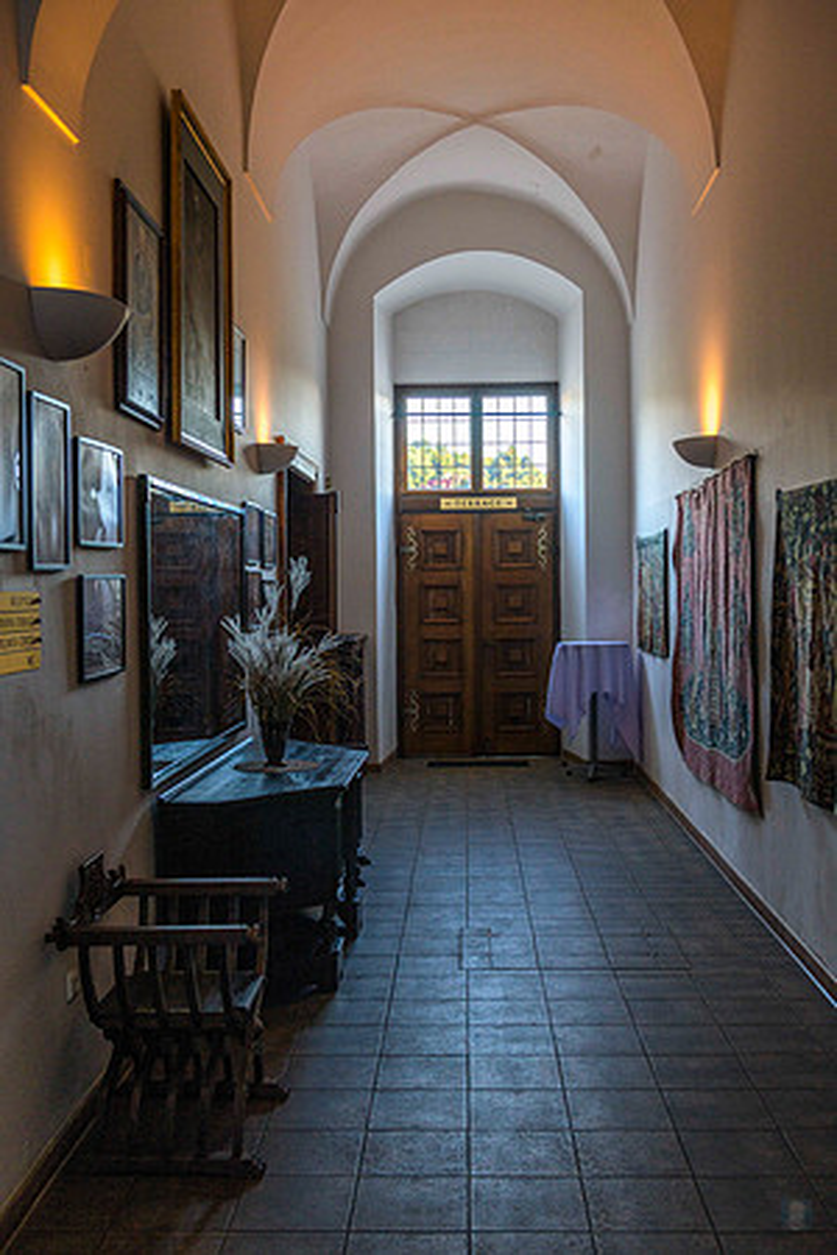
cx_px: 418
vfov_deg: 53.1
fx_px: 1255
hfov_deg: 36.9
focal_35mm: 36
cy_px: 628
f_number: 5
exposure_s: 1/80
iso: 250
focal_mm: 36
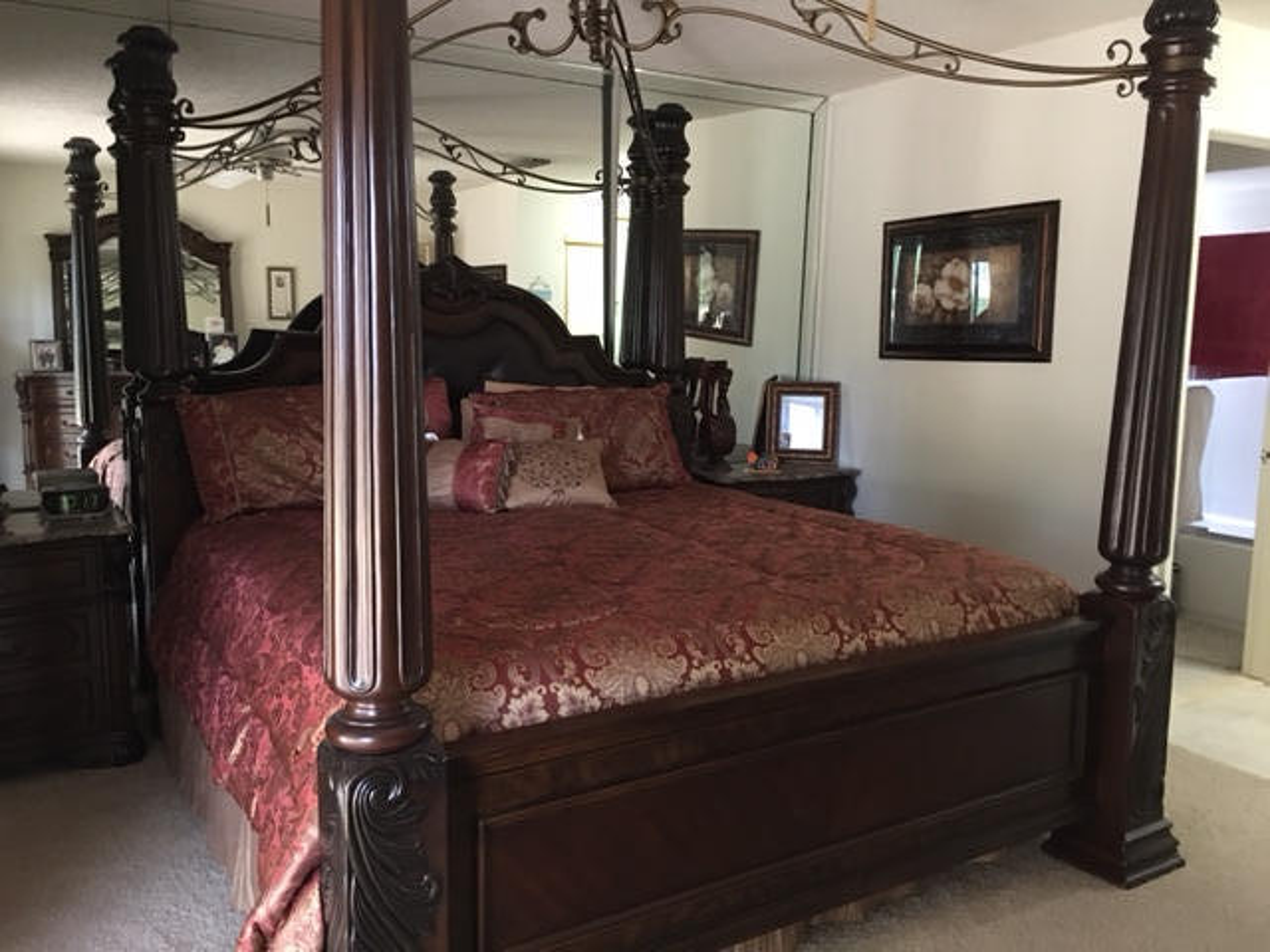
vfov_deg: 48.2
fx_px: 1064
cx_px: 635
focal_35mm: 29
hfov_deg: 61.7
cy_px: 476
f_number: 2.2
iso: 80
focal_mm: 4.15
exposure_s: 1/4
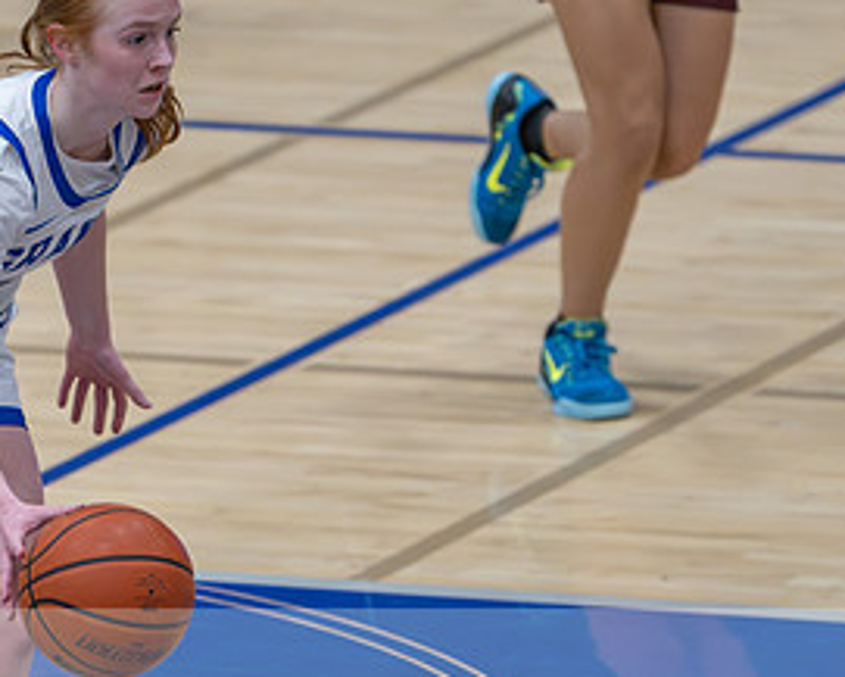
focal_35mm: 586
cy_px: 403
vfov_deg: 2.6
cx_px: 148
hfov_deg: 3.3
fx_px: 14660
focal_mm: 180
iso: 3600
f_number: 2.8
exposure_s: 1/1000
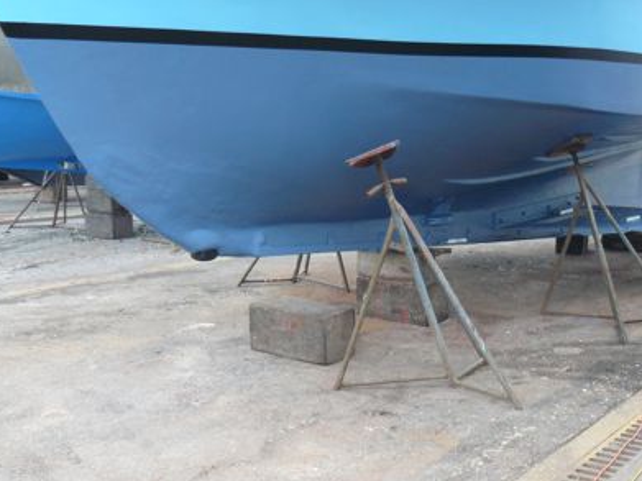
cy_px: 224
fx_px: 853
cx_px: 399
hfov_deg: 41.0
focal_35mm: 46
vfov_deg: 31.5
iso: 200
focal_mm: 6
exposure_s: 1/80
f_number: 2.8
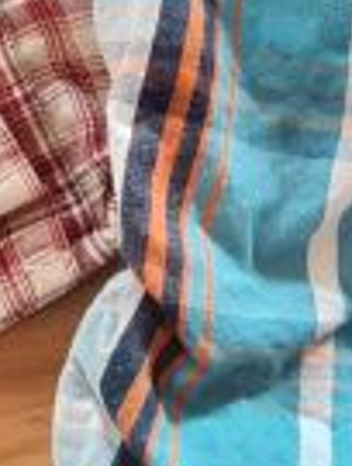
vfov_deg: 9.8
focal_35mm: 192
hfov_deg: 7.8
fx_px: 2591
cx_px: 283
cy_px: -345
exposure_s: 1/50
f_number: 1.8
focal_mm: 5.4
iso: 250
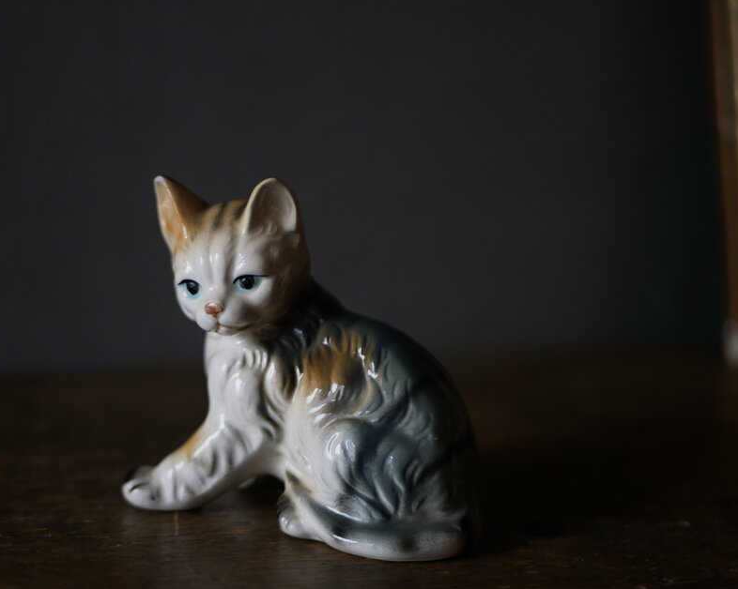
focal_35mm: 53
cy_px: 298
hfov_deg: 35.4
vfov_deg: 28.6
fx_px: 1157
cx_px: 347
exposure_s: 1/125
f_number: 1.7
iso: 250
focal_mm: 25
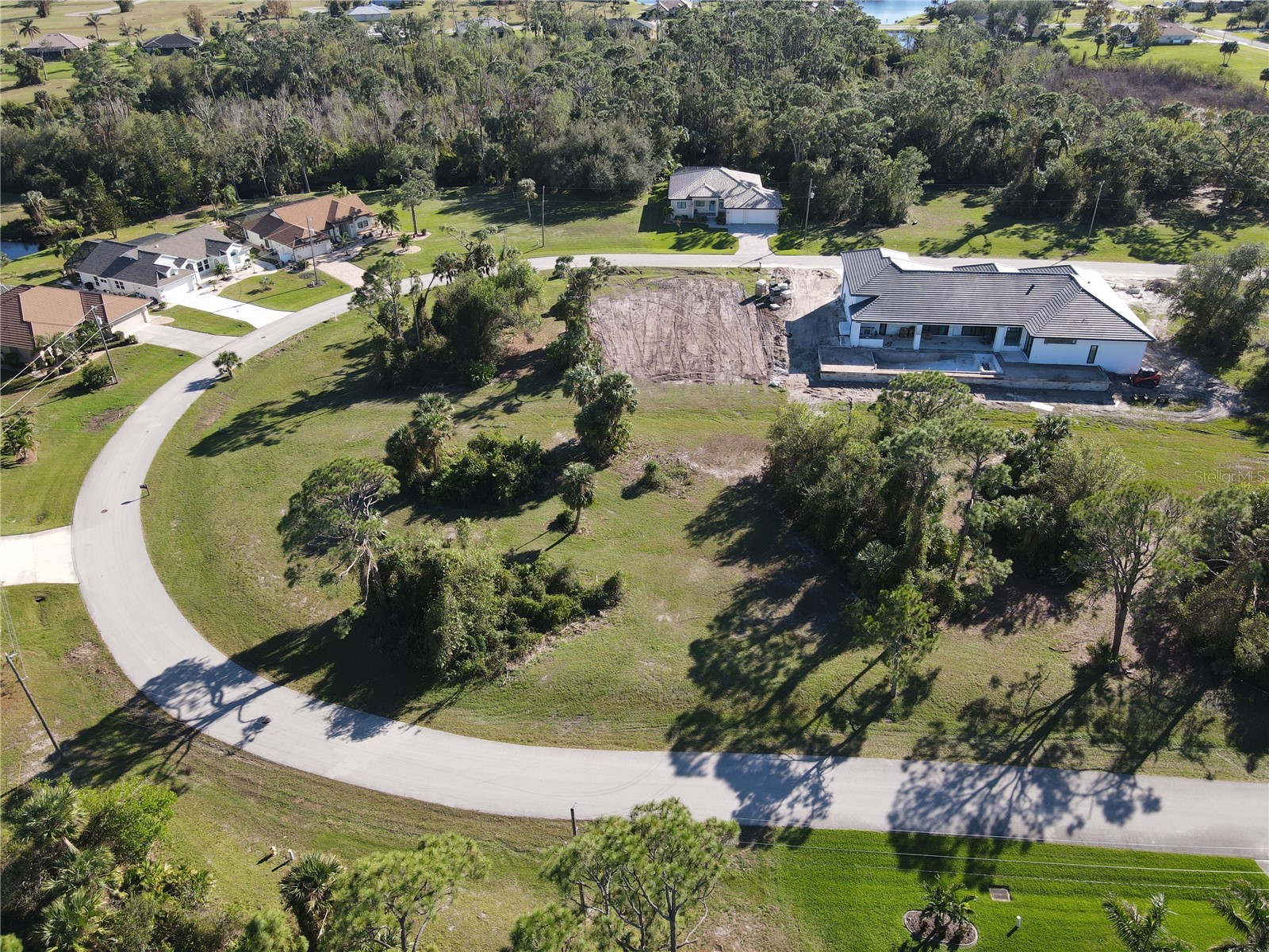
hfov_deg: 71.6
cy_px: 476
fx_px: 880
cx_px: 634
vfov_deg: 56.8
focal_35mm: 24
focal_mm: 4.5
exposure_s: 1/320
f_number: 2.8
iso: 100
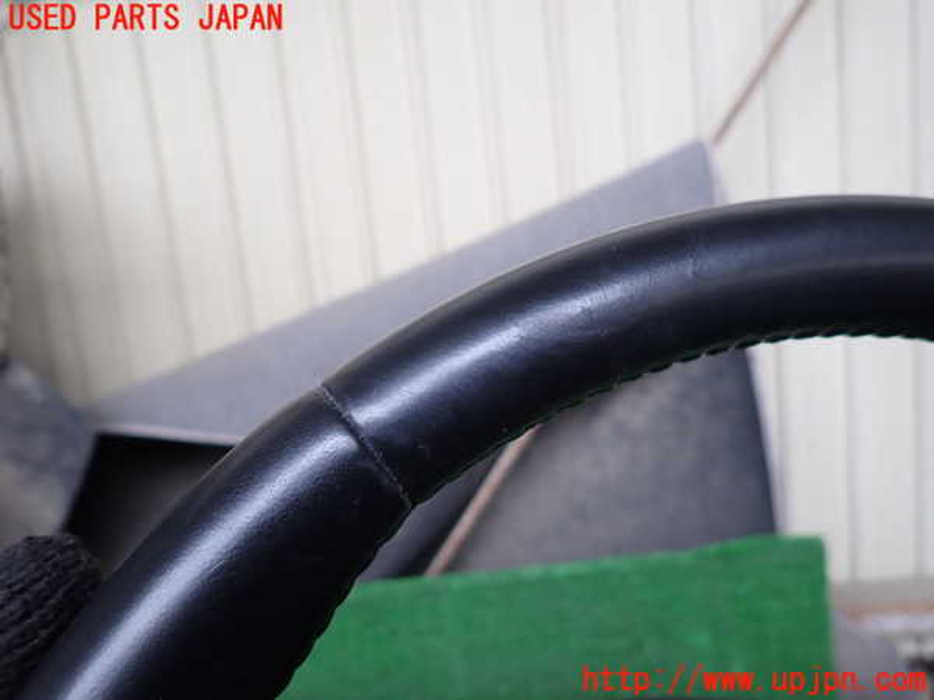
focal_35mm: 25
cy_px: 350
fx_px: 675
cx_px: 467
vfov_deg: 54.9
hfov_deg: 69.4
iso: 200
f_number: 2
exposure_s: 1/50
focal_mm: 4.5
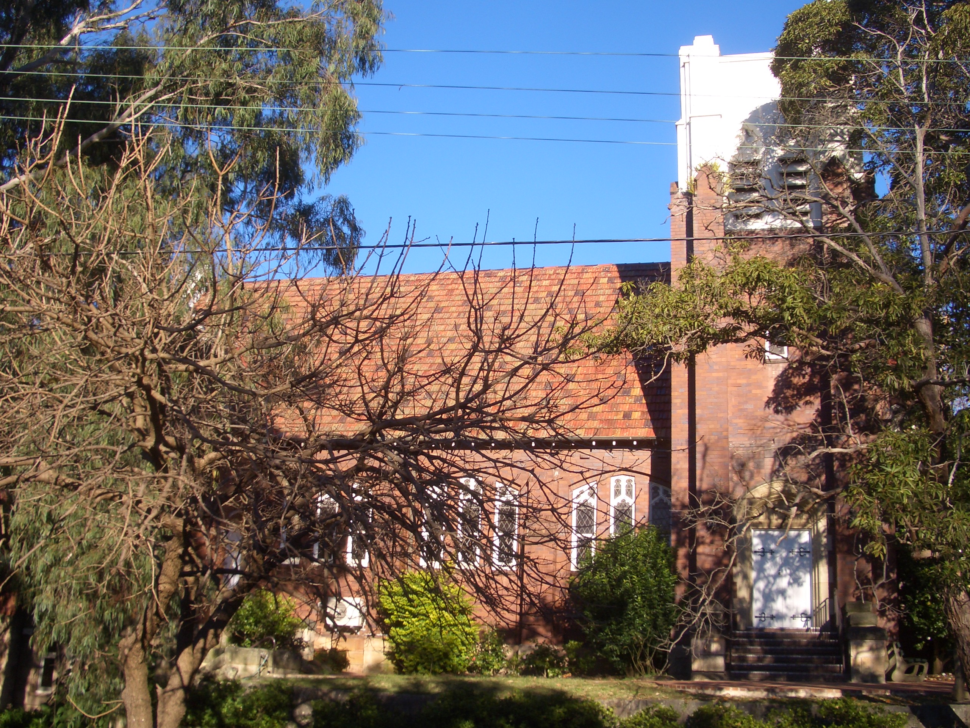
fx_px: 1149
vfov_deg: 35.1
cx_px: 485
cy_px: 364
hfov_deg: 45.8
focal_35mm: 41
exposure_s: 1/200
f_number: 4.6
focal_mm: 6.8
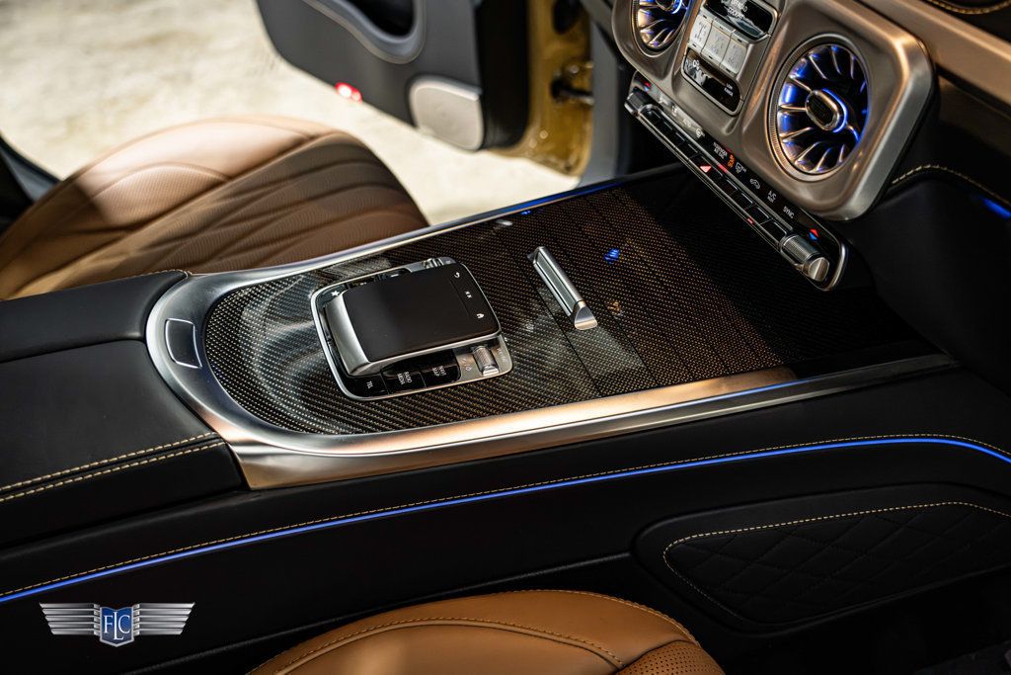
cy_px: 338
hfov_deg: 55.8
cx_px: 506
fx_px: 955
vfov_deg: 38.9
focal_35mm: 34
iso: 1600
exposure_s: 1/60
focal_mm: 34
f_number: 4
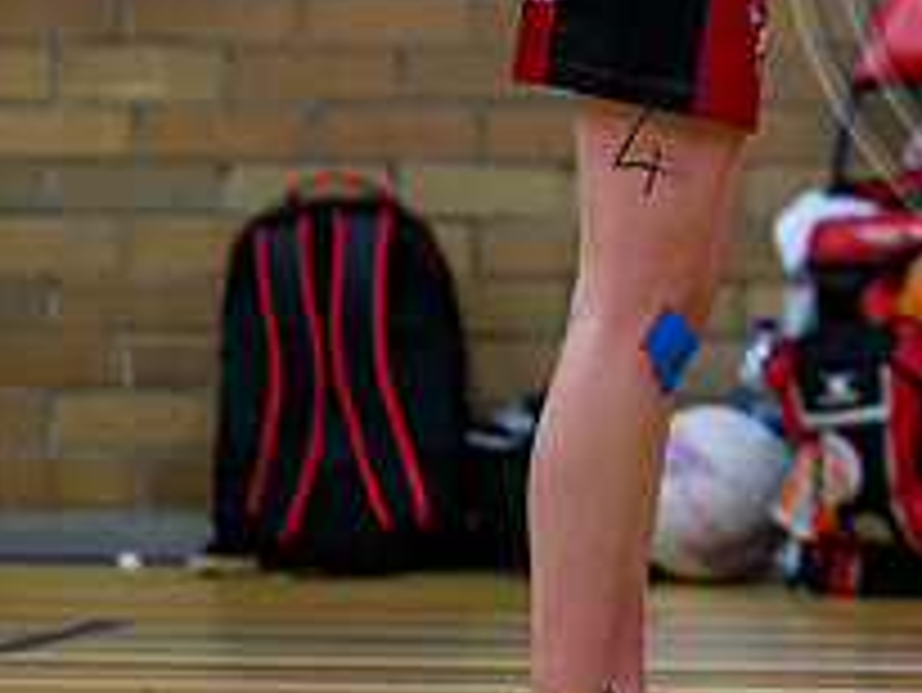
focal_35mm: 637
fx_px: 16976
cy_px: -114
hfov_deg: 3.1
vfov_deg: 2.3
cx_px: 1510
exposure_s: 1/800
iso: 4000
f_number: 3.2
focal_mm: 200
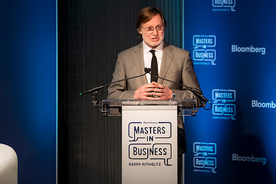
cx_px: 153
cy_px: 50
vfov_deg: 4.6
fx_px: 2270
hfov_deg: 7.0
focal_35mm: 296
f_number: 2.8
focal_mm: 200
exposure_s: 1/125
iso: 1250
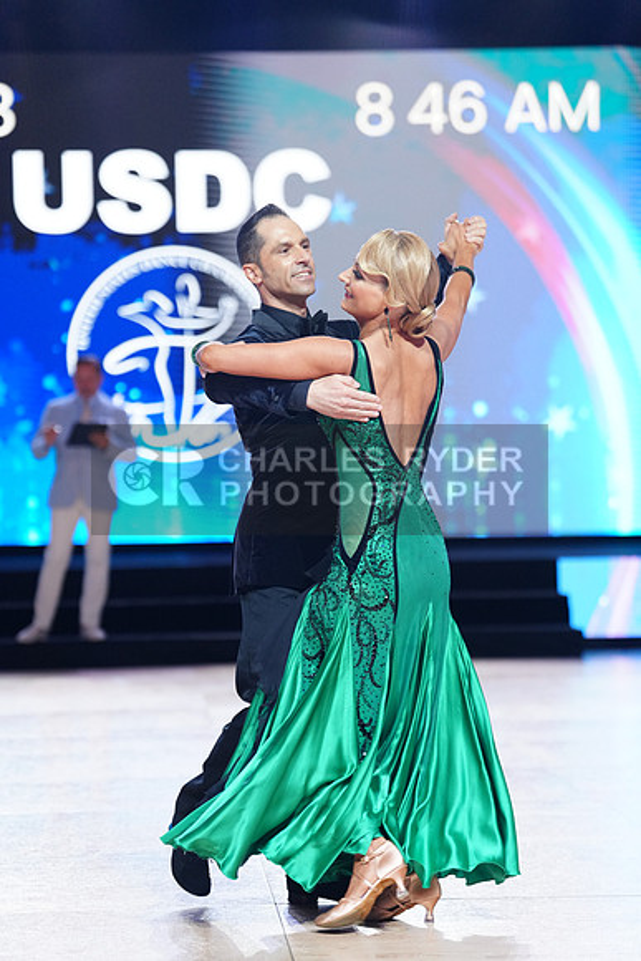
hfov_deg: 12.8
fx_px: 2856
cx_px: 320
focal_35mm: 107
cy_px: 480
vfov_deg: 19.1
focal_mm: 107
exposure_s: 1/500
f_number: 2.8
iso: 2000
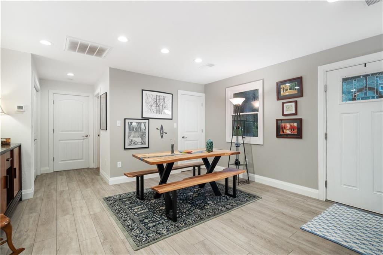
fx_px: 181
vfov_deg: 70.4
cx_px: 192
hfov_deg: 93.3
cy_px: 128
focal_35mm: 17
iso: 2000
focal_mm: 17
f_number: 5
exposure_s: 1/100
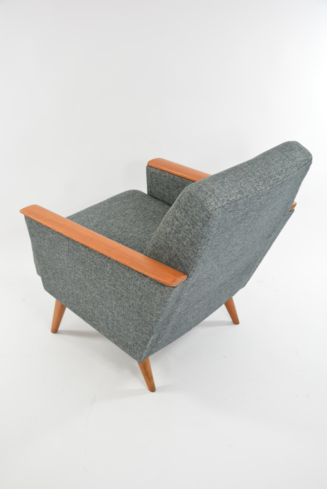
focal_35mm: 39
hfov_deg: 34.3
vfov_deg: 49.5
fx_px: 530
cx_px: 164
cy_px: 244
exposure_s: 1/60
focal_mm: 26
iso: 500
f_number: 5.6
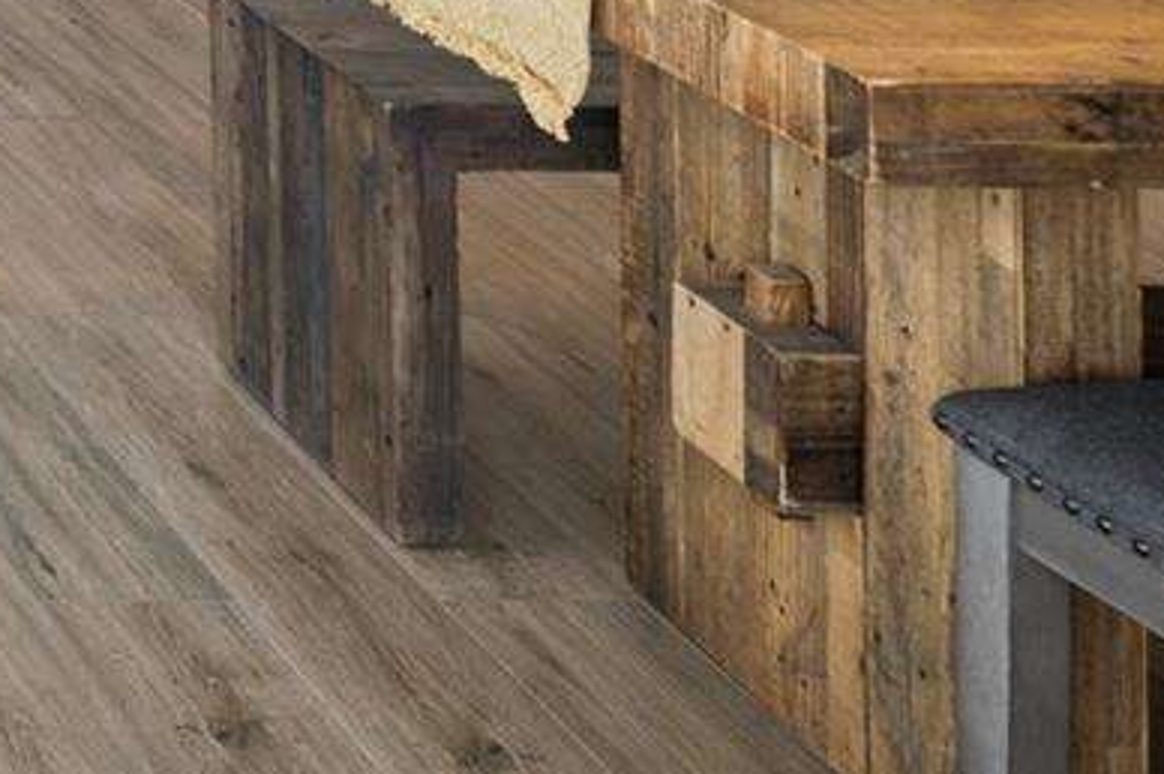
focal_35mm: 66
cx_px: -1047
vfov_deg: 16.6
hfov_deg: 19.9
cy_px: -678
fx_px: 2132
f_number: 10
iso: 200
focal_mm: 16
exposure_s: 1/5
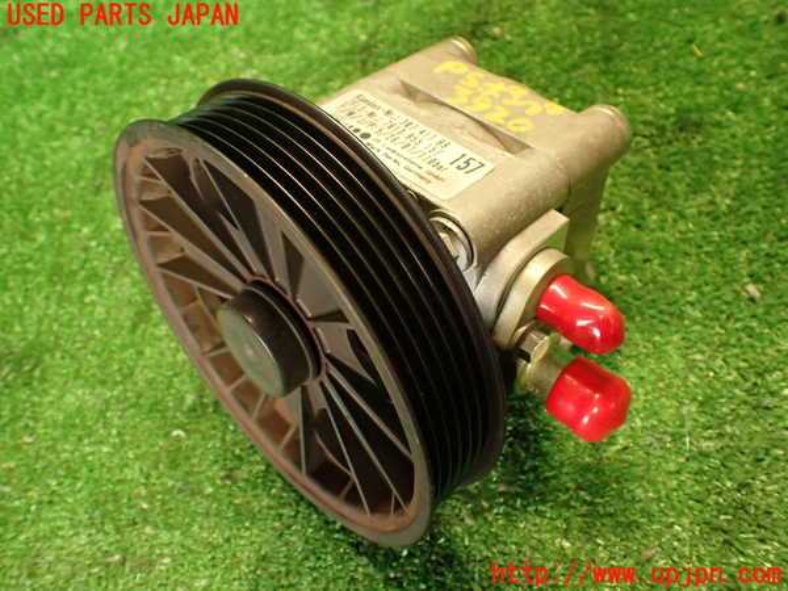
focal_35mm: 32
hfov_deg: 56.8
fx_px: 728
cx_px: 394
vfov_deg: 44.2
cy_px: 296
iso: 500
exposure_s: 1/30
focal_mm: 5.79
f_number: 2.4
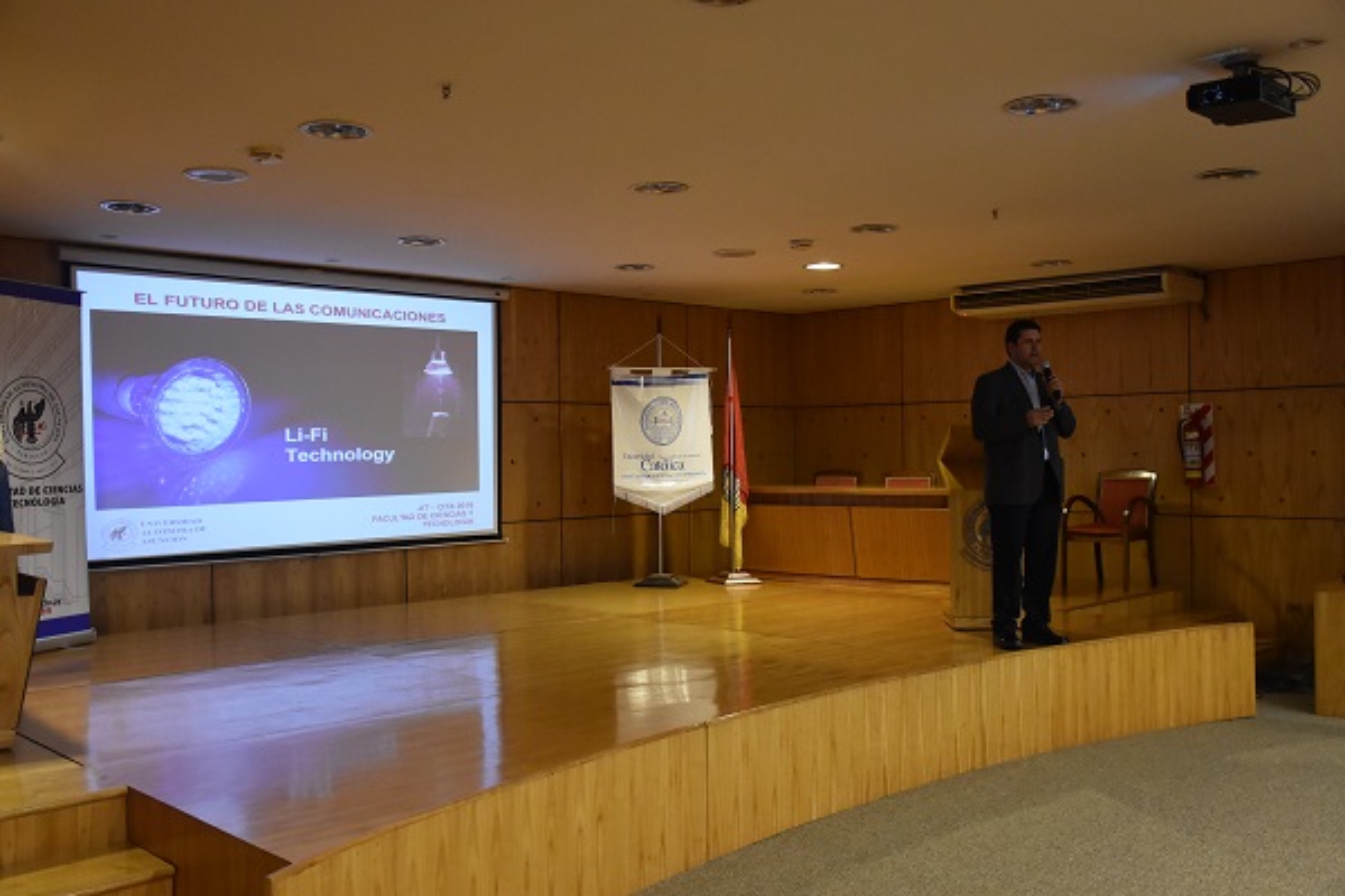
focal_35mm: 34
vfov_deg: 38.4
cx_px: 672
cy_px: 448
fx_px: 1289
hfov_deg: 55.1
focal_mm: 23
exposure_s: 1/60
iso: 3600
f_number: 3.8
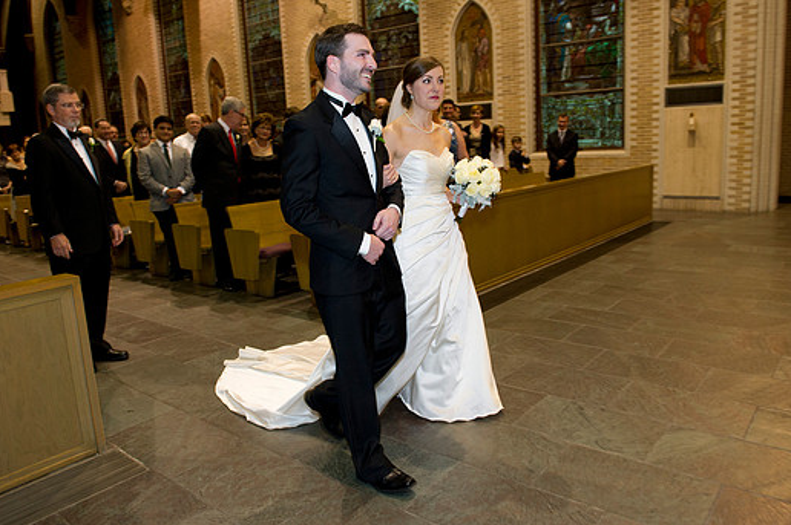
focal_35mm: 27
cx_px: 392
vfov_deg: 47.8
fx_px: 593
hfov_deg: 67.4
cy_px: 246
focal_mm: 24
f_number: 4
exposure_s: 1/60
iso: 1250
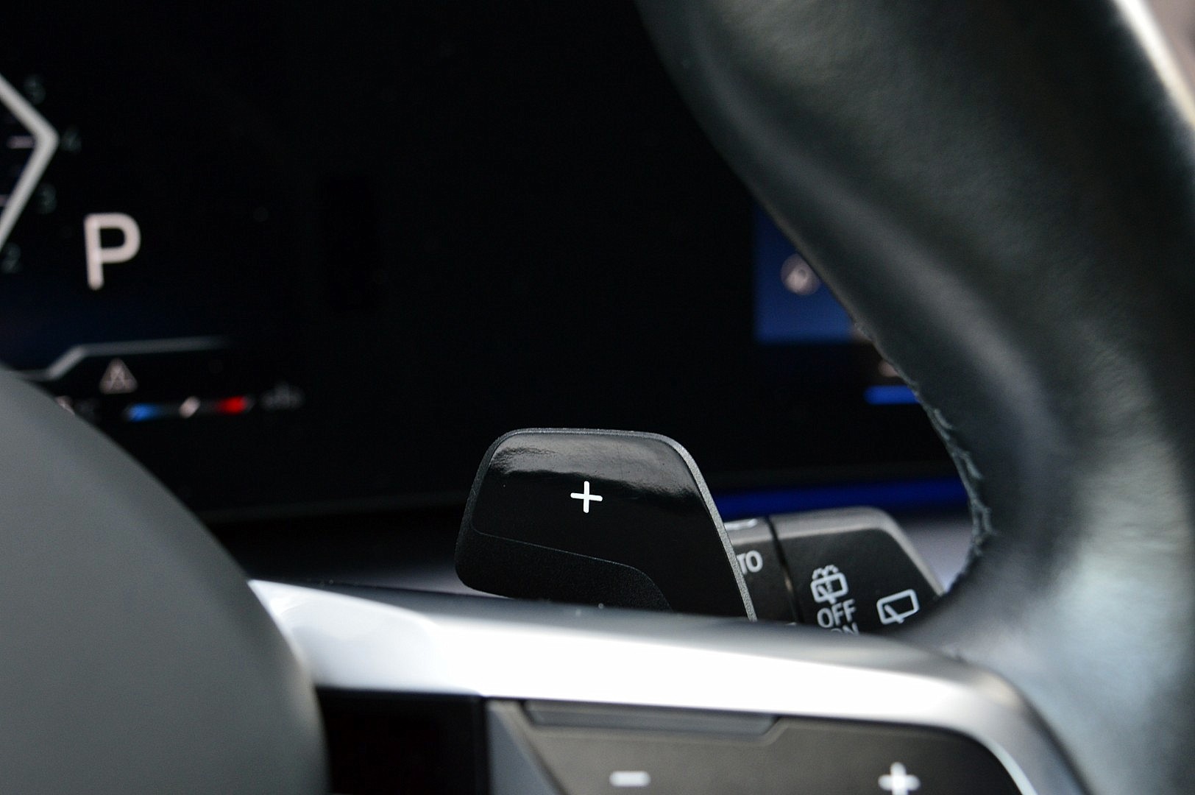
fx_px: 1891
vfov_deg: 23.7
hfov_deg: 35.1
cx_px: 598
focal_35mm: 57
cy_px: 398
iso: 800
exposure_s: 1/60
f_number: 7.1
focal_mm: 38
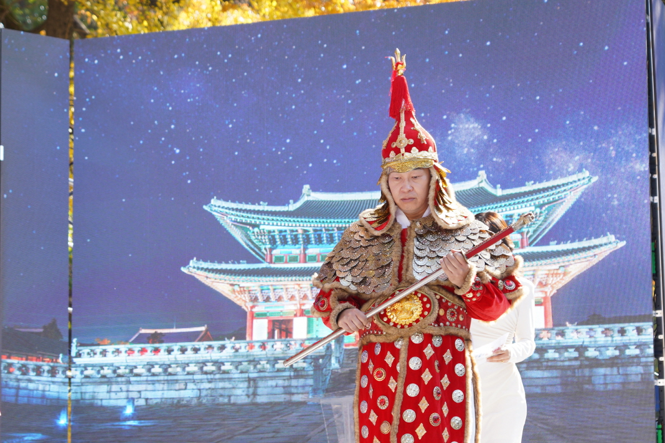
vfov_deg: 11.1
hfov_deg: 16.6
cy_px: 327
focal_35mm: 123
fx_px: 2272
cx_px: 189
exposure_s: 1/160
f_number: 4.5
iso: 160
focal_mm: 73
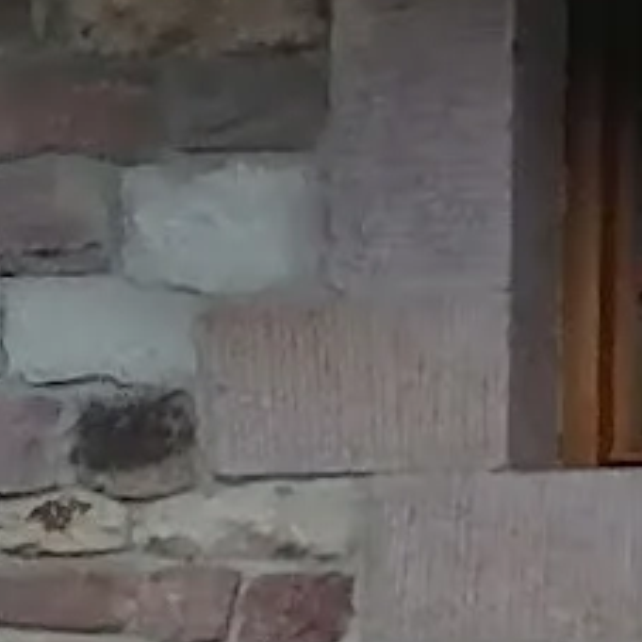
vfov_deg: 7.9
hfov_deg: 6.6
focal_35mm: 215
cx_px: 2472
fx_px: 4511
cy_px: 1179
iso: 160
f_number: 1.8
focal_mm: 4.75
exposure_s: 1/33.3
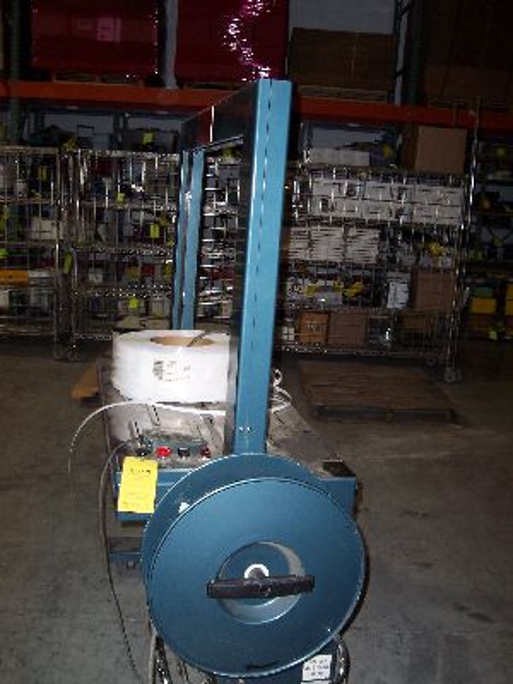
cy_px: 342
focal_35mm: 37
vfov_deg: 50.1
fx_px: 731
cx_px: 256
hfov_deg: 38.7
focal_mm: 5.6
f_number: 2.8
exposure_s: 1/60
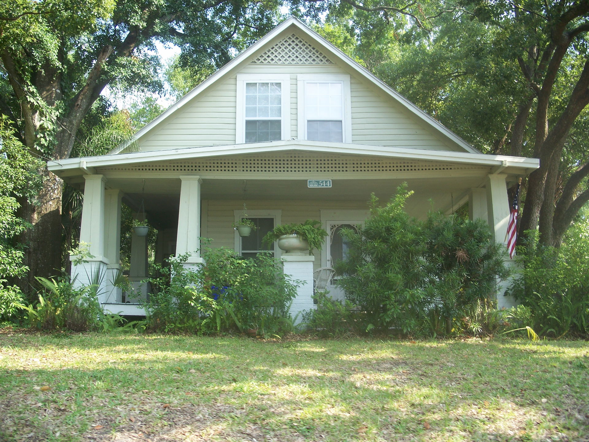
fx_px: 630
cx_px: 294
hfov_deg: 50.1
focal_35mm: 37
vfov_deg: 38.7
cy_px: 221
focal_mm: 7.8
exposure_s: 1/160
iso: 64
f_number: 2.8
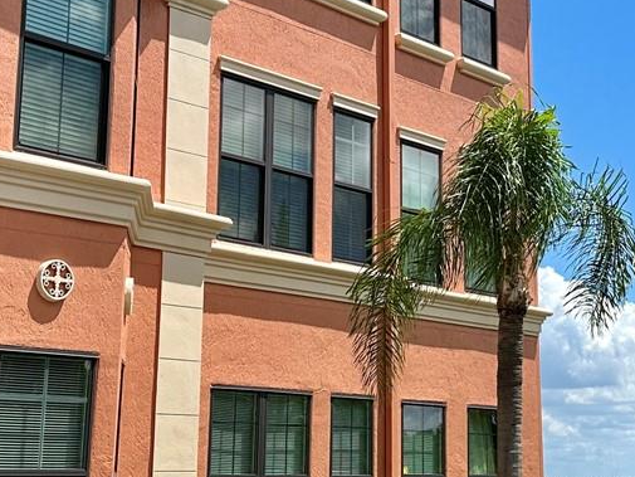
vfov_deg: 19.3
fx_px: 1394
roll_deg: -0.2
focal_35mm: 76
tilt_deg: +13.5
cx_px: 443
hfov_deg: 25.5
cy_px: 133
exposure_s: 1/5263
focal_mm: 6.86
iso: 80
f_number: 1.78
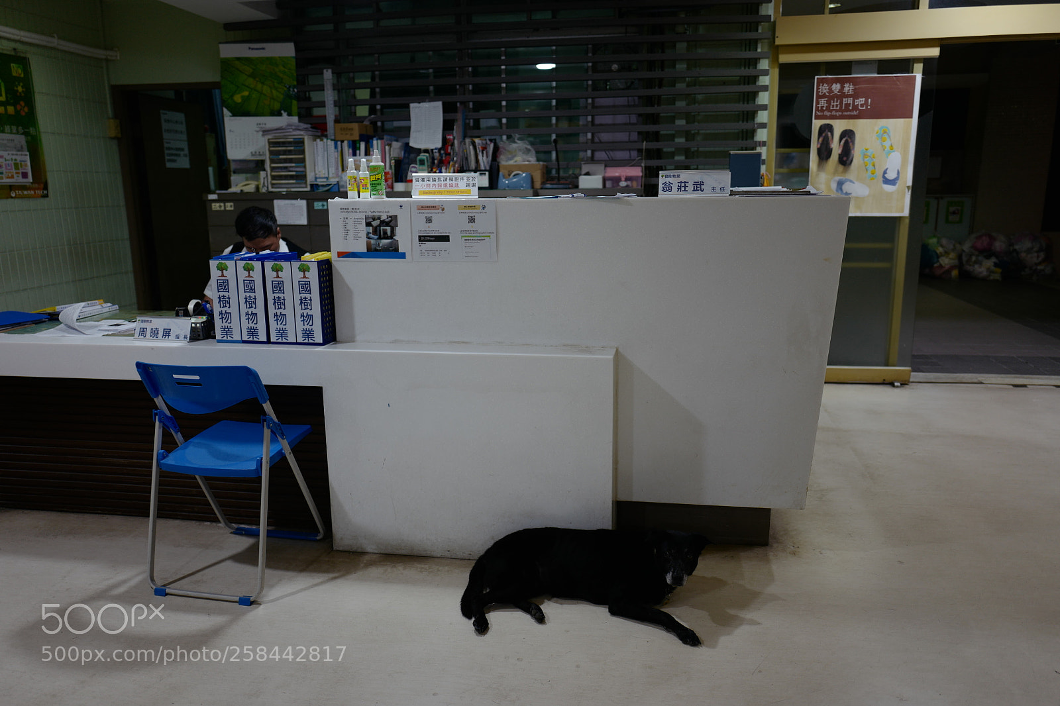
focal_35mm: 28
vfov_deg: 46.4
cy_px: 353
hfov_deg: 65.5
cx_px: 530
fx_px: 824
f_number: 1.7
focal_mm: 28
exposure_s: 1/80
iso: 125
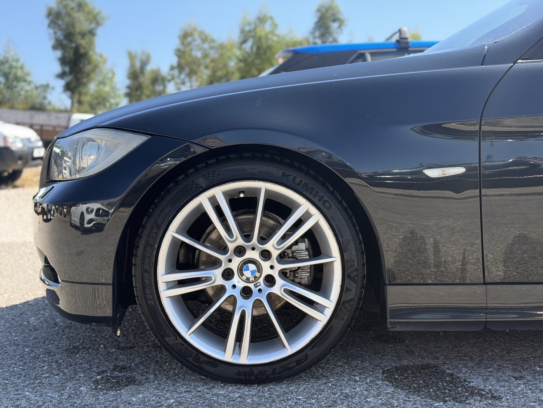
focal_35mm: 48
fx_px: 753
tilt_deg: -0.9
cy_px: 204
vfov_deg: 30.3
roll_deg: +1.0
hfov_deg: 39.7
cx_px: 272
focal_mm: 6.76
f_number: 1.78
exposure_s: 1/1608
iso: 100
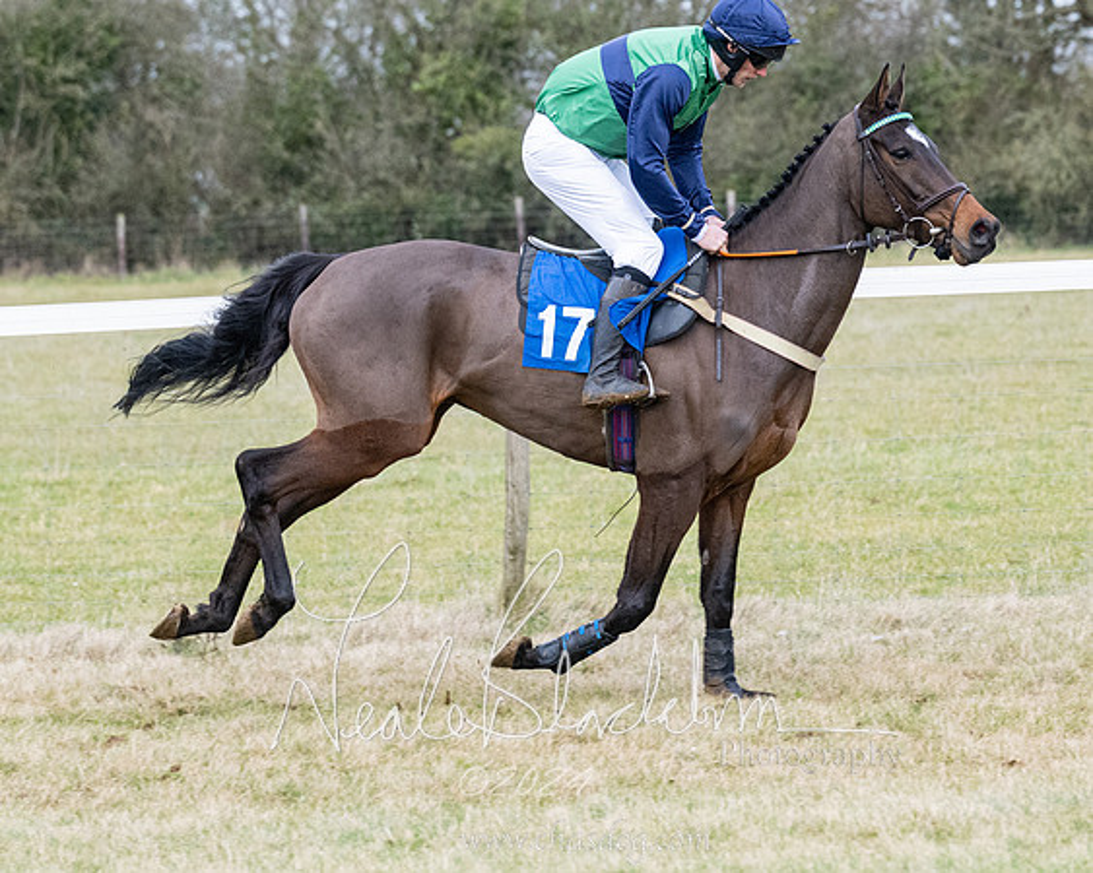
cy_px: 528
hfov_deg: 8.2
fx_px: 7583
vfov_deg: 6.6
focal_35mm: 234
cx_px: 789
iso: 1600
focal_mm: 115
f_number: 4
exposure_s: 1/800
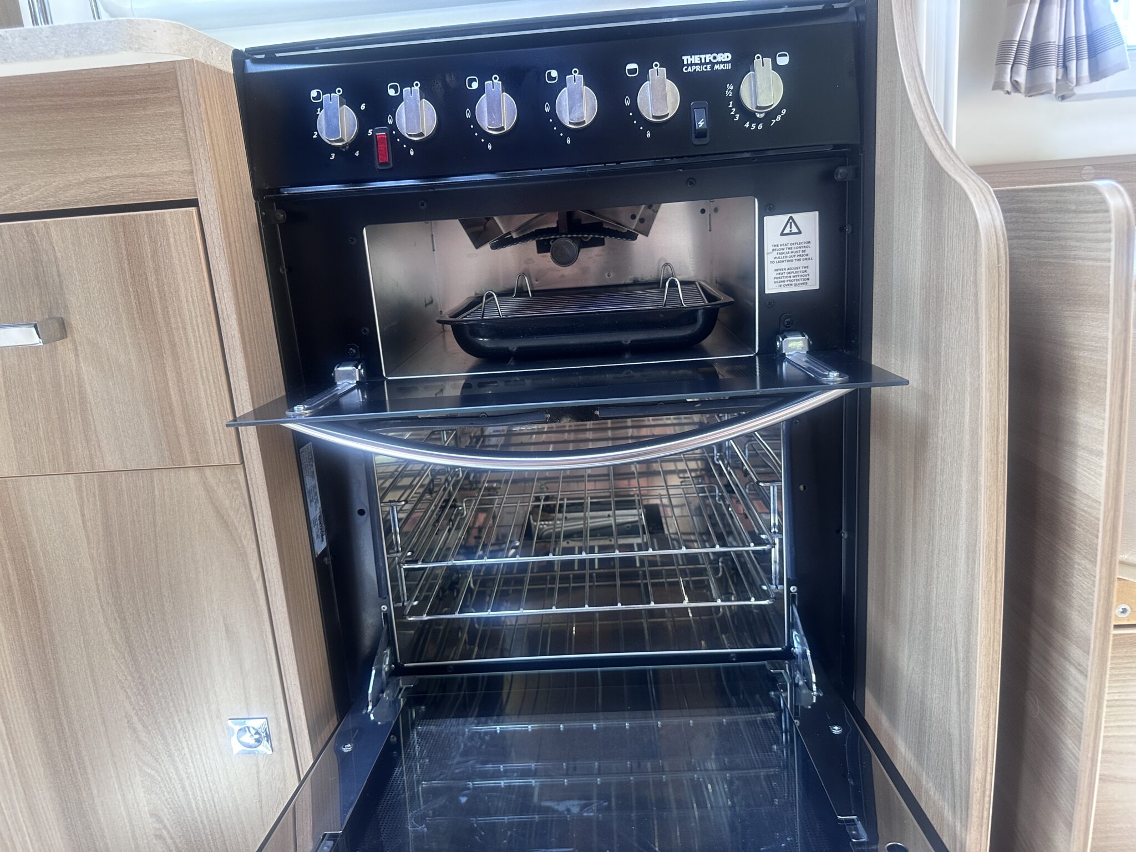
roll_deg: +4.2
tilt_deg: -12.4
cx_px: 568
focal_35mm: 24
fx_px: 788
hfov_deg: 71.6
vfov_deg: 56.8
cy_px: 426
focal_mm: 6.86
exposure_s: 1/110
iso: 250
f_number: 1.78
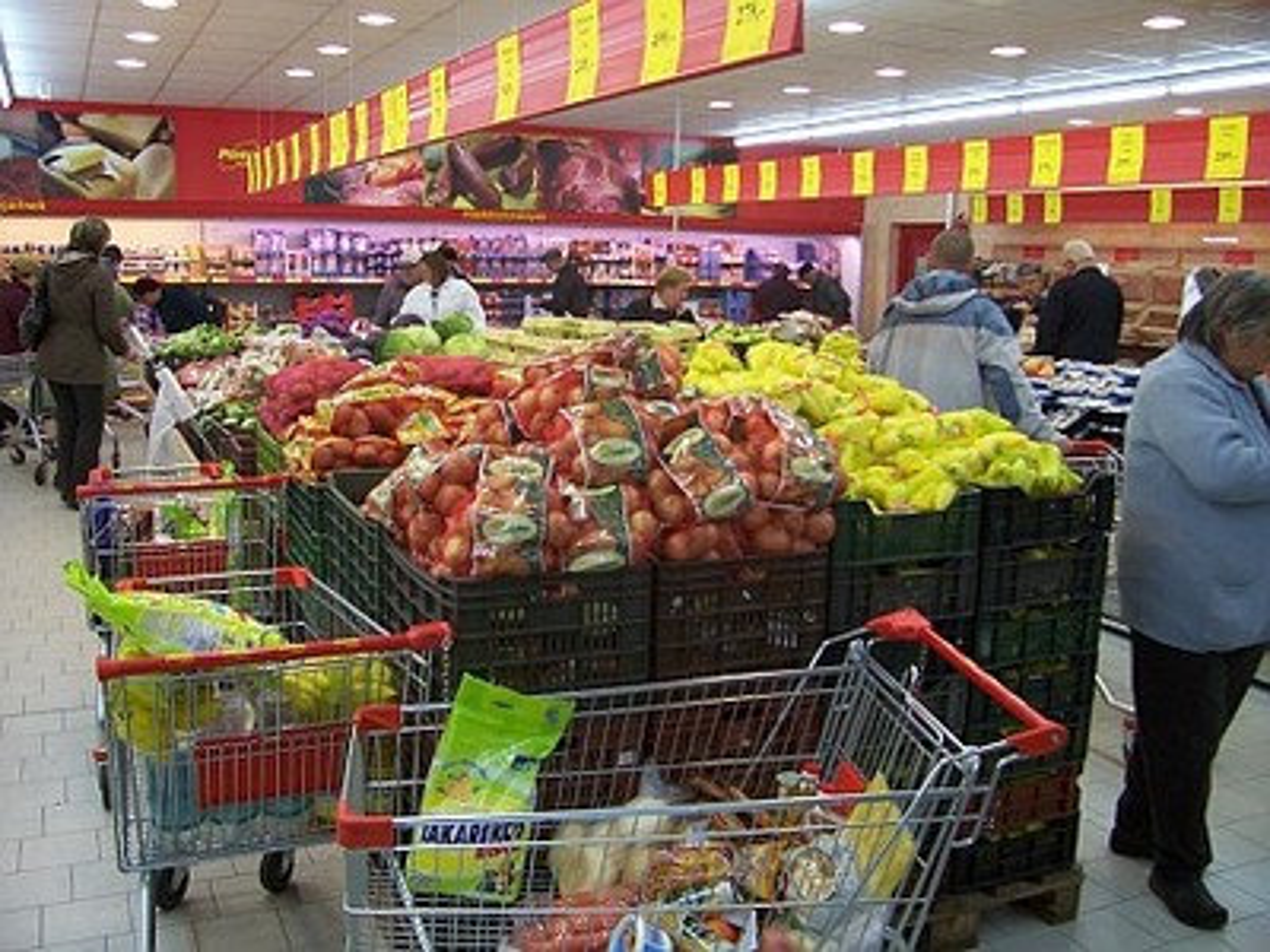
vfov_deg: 41.8
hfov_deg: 54.0
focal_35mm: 34
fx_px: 1247
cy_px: 476
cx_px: 635
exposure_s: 1/30
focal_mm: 5.6
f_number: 2.7
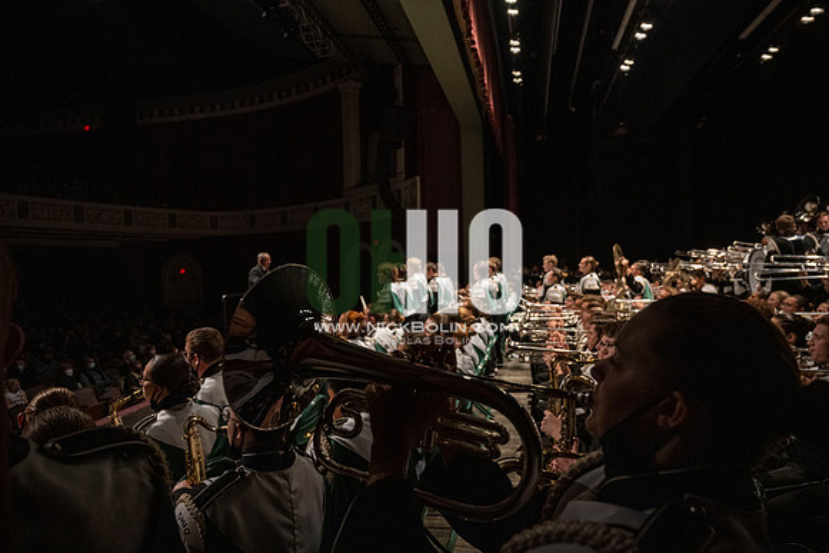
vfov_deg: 53.2
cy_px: 276
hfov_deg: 73.7
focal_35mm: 24
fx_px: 553
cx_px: 414
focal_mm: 24
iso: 2500
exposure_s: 1/500
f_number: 4
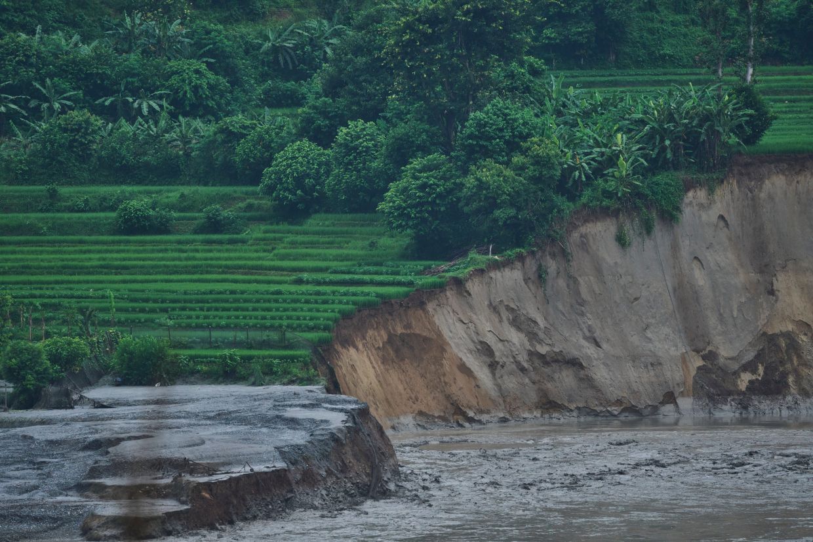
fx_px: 5847
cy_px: 271
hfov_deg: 8.0
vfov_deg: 5.3
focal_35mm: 259
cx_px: 406
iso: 500
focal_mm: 259
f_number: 5.6
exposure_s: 1/1600
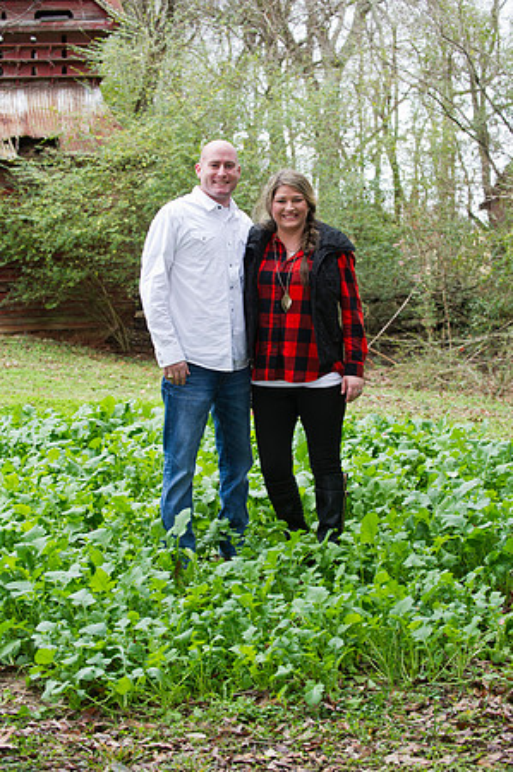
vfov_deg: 28.9
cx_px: 256
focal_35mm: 70
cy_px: 386
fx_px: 1500
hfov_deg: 19.4
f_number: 5
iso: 800
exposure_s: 1/100
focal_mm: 70
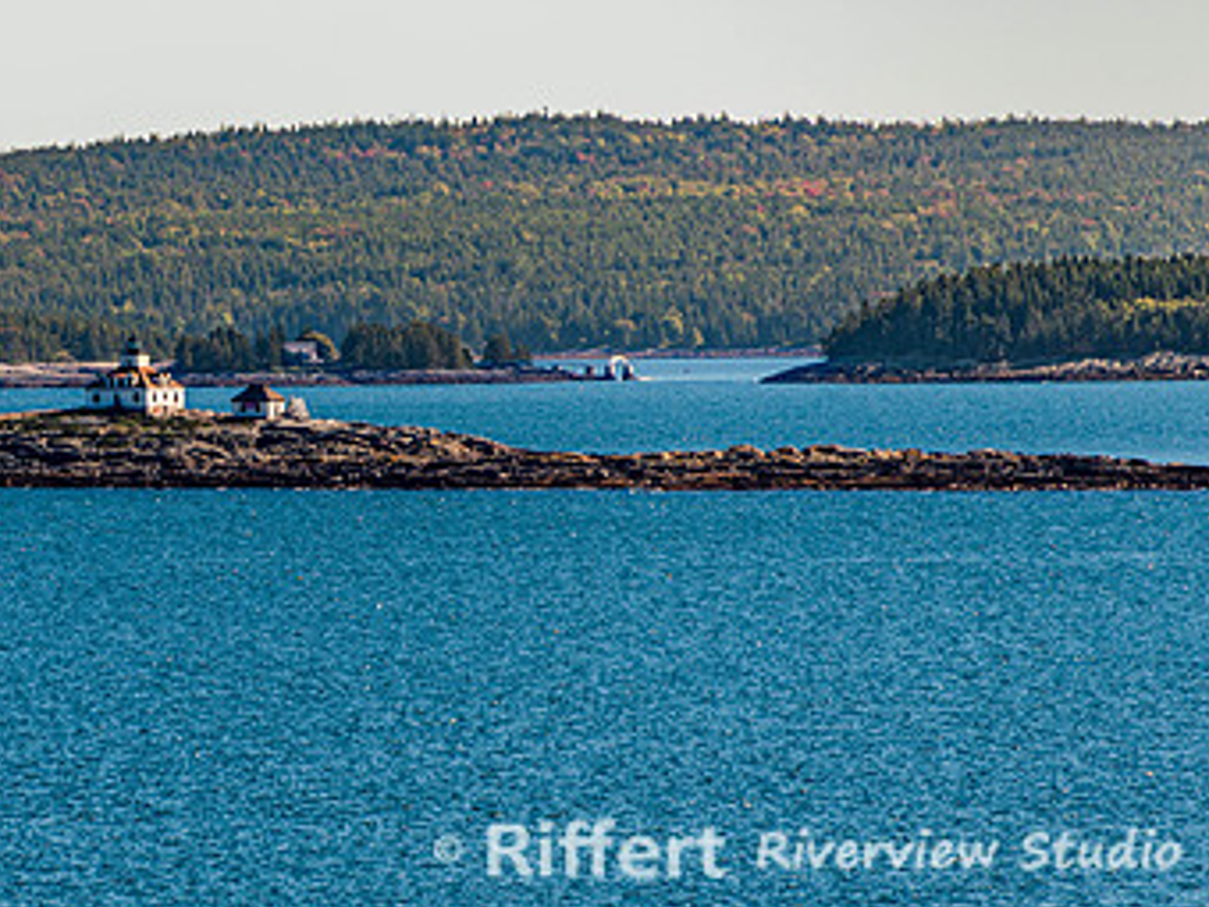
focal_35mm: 566
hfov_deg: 3.5
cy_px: 439
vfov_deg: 2.6
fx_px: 19768
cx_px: 216
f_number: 7.1
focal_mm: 300
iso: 64
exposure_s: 1/250
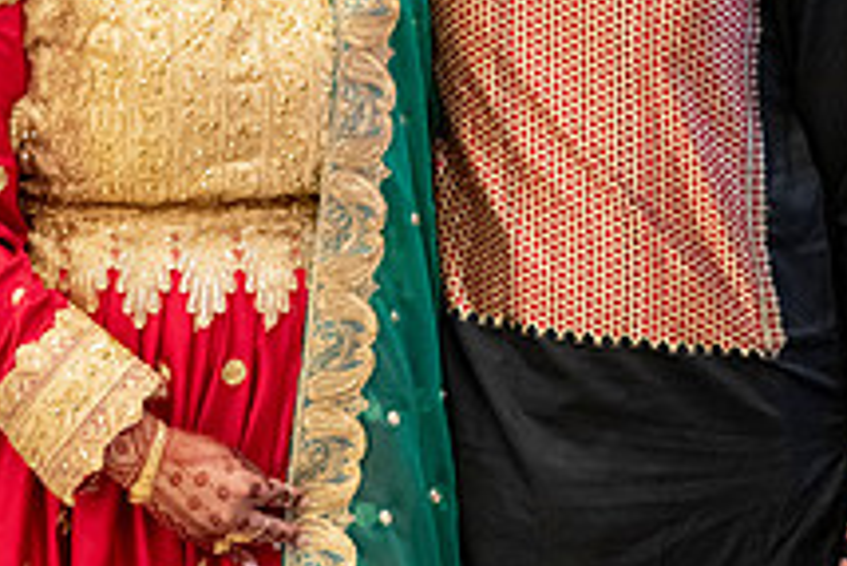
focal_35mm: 147
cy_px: 230
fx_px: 3461
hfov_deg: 14.0
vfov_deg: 9.3
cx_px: 424
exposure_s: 1/100
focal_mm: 70
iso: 10000
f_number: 4
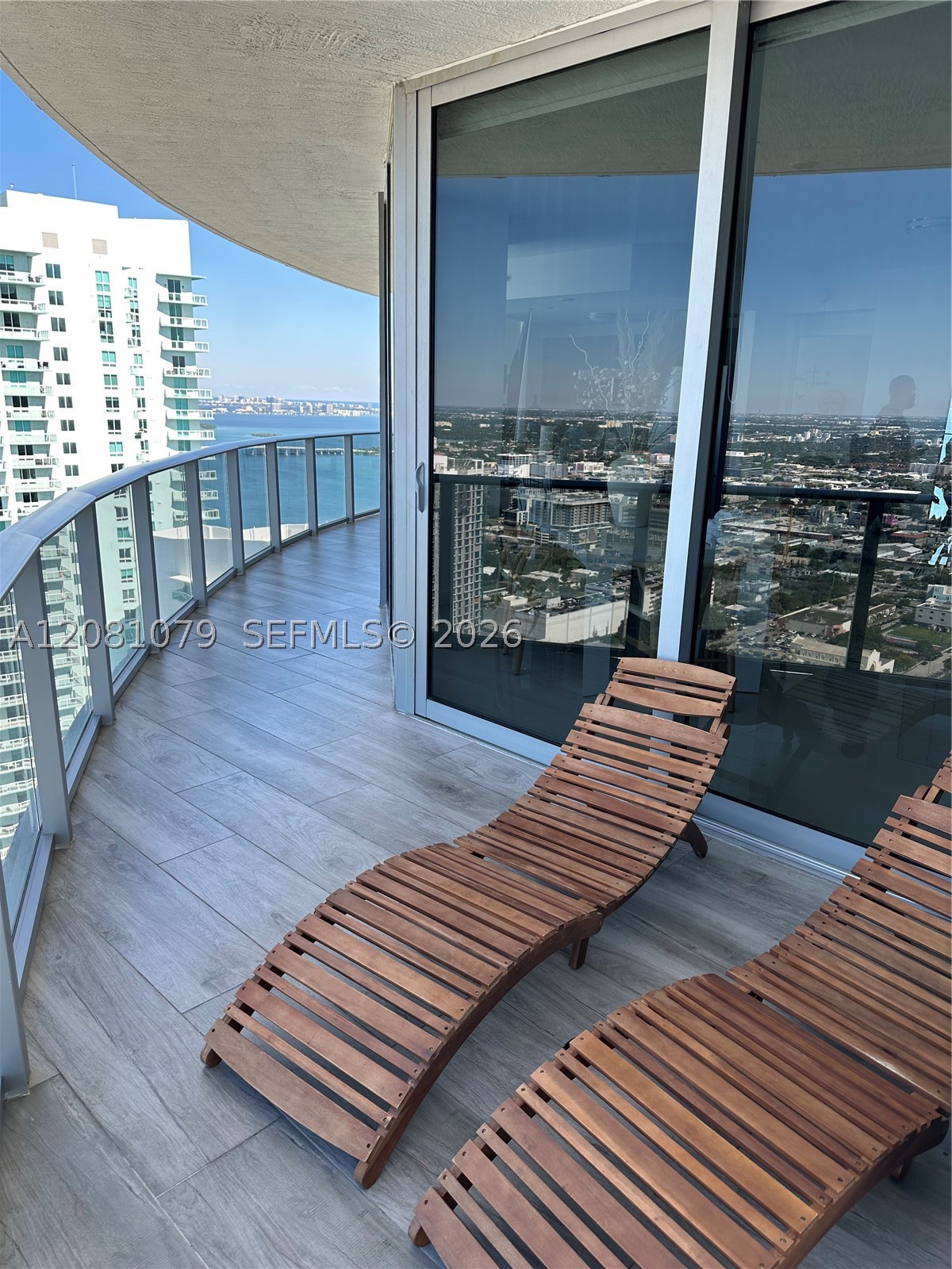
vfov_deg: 71.6
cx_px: 476
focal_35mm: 24
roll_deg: -0.9
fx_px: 880
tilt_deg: -14.7
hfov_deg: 56.8
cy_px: 634
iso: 80
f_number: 1.78
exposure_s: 1/797
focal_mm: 6.86
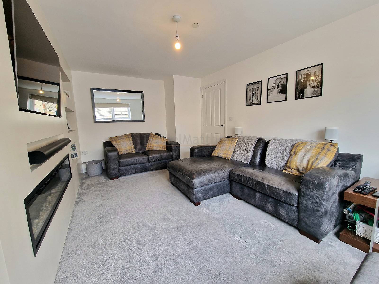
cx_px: 190
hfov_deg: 106.2
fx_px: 142
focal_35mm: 13
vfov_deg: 89.9
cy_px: 142
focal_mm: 2.2
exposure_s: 1/50
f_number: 2.2
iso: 80
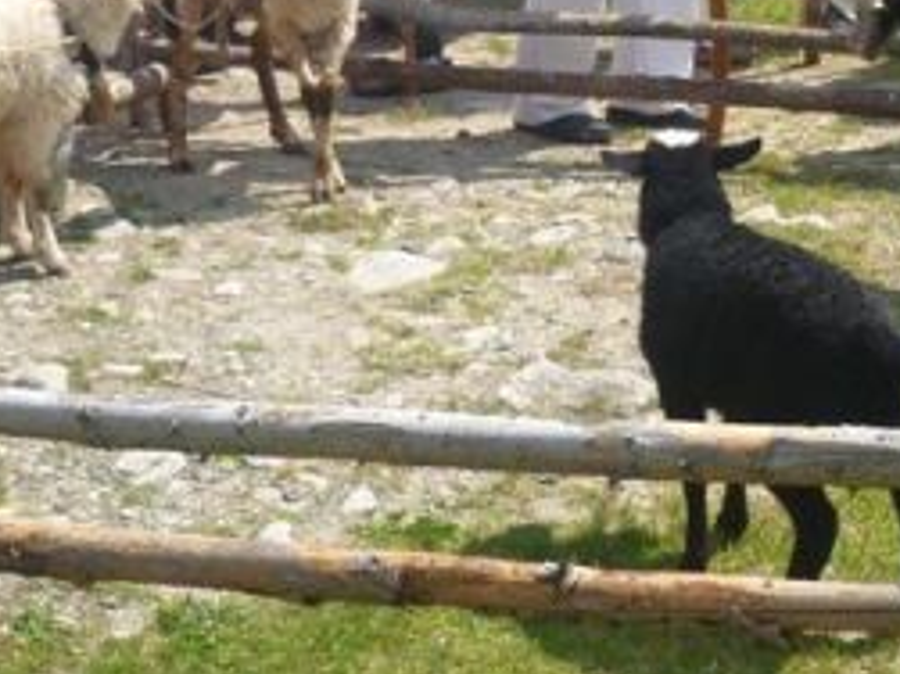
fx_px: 2781
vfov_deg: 13.4
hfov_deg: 18.2
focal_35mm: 107
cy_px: -165
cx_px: 717
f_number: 3.3
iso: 80
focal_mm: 7.5
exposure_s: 1/500
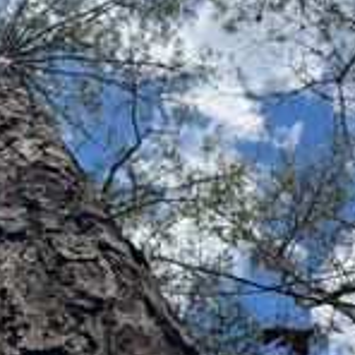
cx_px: 5
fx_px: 777
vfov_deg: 25.4
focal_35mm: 67
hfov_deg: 24.6
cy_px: 263
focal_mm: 5.1
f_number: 1.6
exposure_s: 1/2899
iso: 50
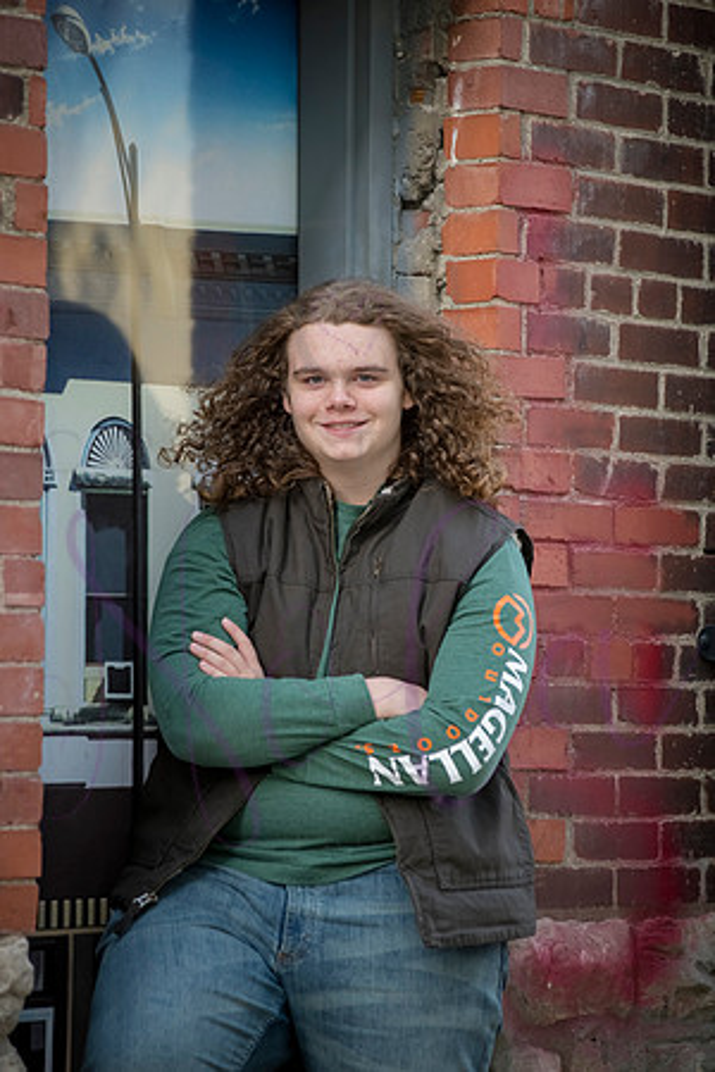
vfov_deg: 14.2
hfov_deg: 9.5
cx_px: 358
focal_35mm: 145
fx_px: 4319
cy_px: 536
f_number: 4.5
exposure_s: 1/320
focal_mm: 145
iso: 1250
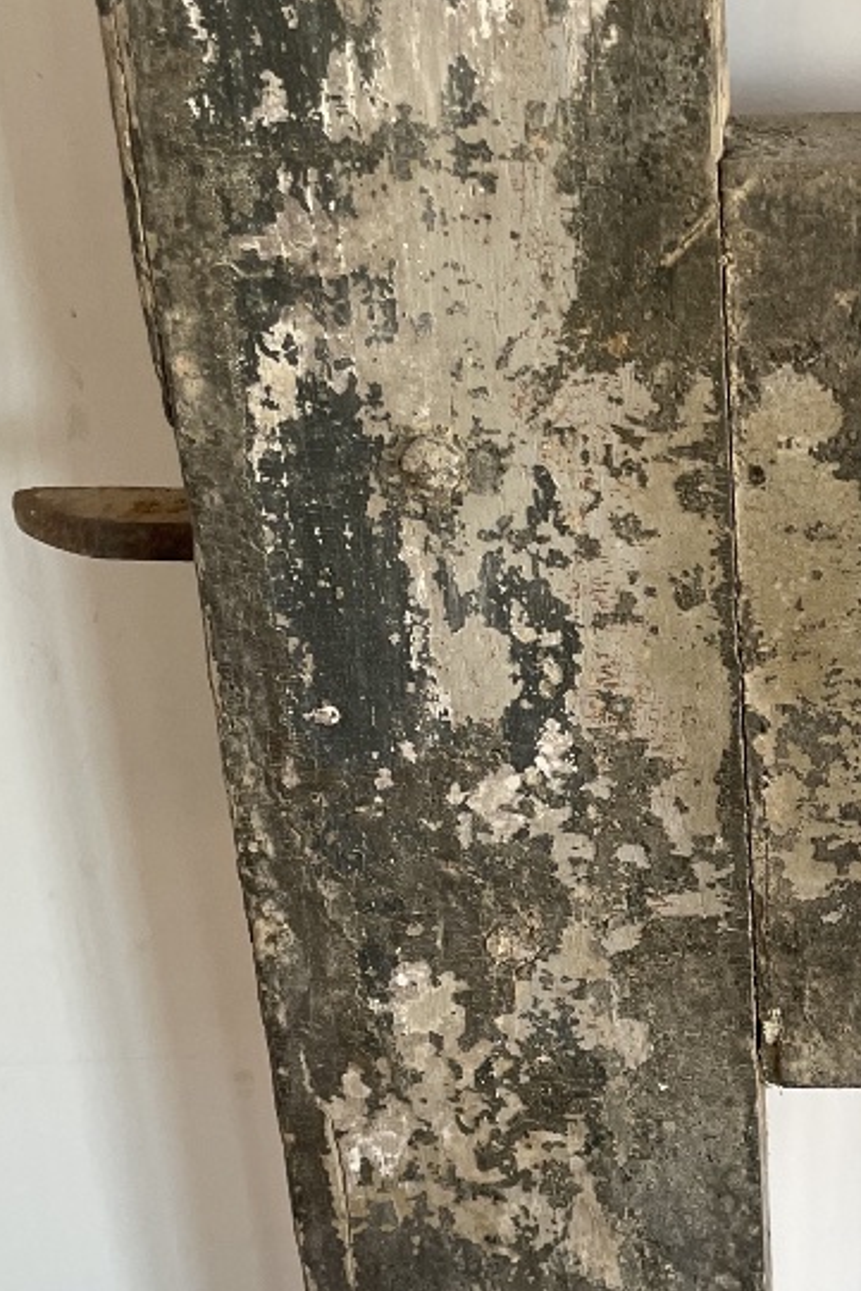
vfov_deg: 33.3
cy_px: 776
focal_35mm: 60
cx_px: 868
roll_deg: +2.2
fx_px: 2151
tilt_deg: -31.5
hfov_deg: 21.8
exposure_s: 1/104
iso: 125
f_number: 1.6
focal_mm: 4.2
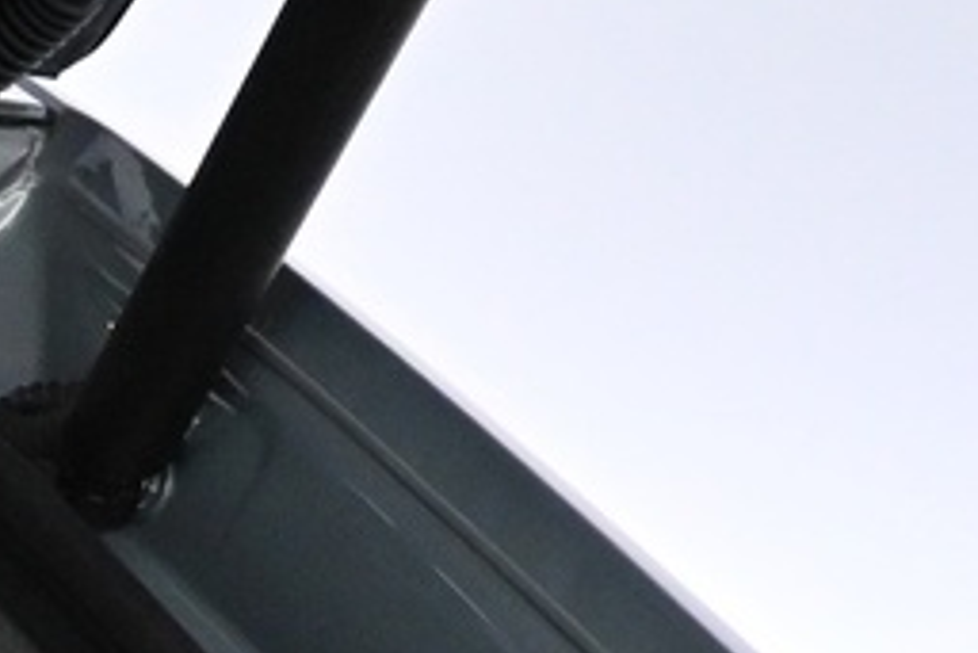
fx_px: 4131
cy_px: 1776
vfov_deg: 8.1
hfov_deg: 11.1
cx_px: -1471
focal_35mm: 152
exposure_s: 1/100
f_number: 3.5
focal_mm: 16
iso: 3200
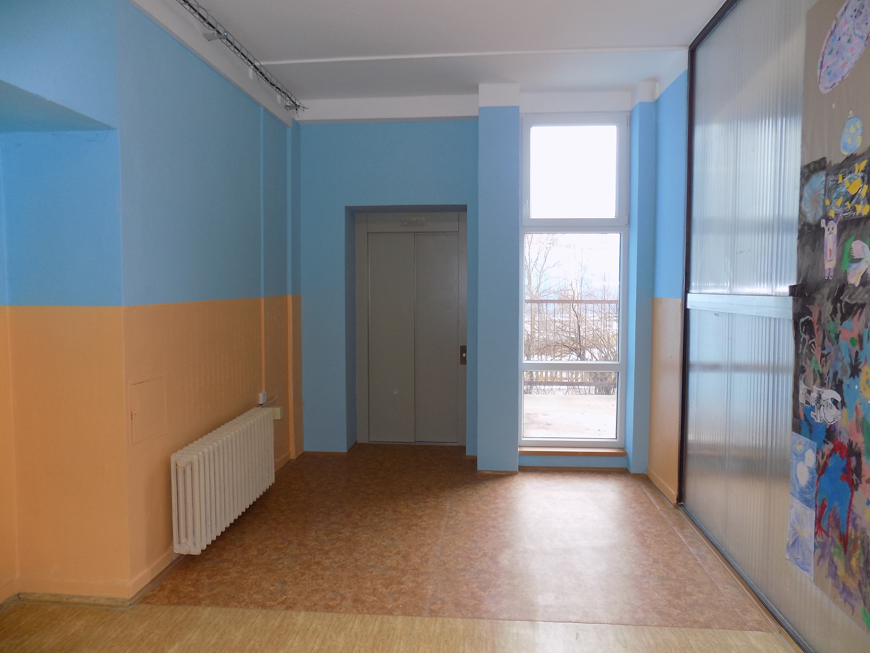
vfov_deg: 58.9
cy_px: 326
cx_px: 435
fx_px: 578
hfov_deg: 73.9
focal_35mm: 23
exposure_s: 1/30
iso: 100
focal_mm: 4
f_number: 3.1
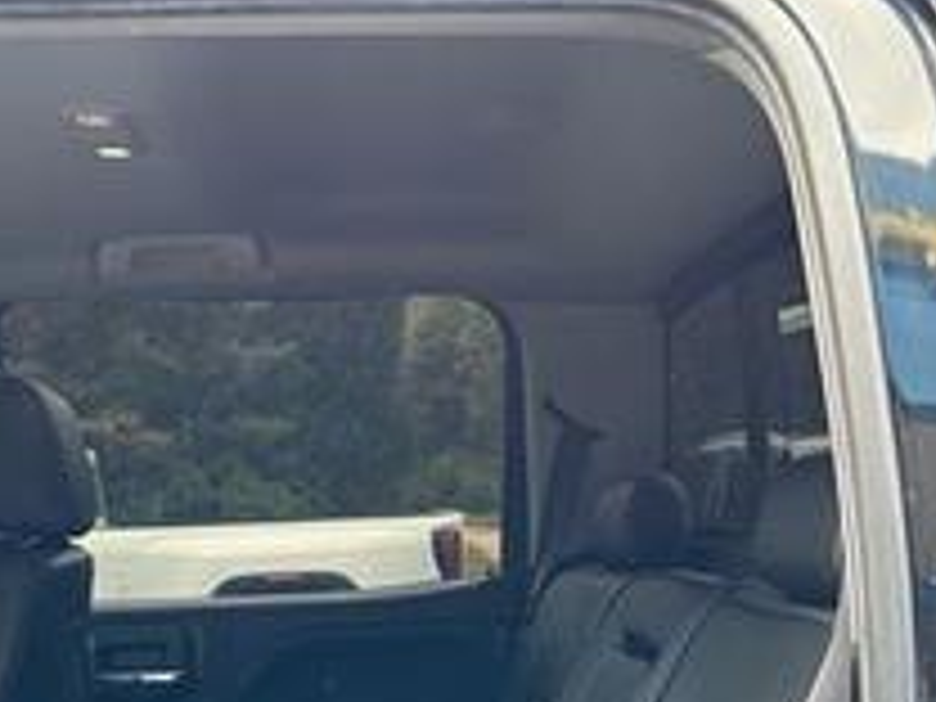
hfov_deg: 30.5
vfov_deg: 21.9
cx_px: 328
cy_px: 792
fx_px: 1703
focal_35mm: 63
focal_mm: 5.7
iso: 80
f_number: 1.5
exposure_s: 1/121
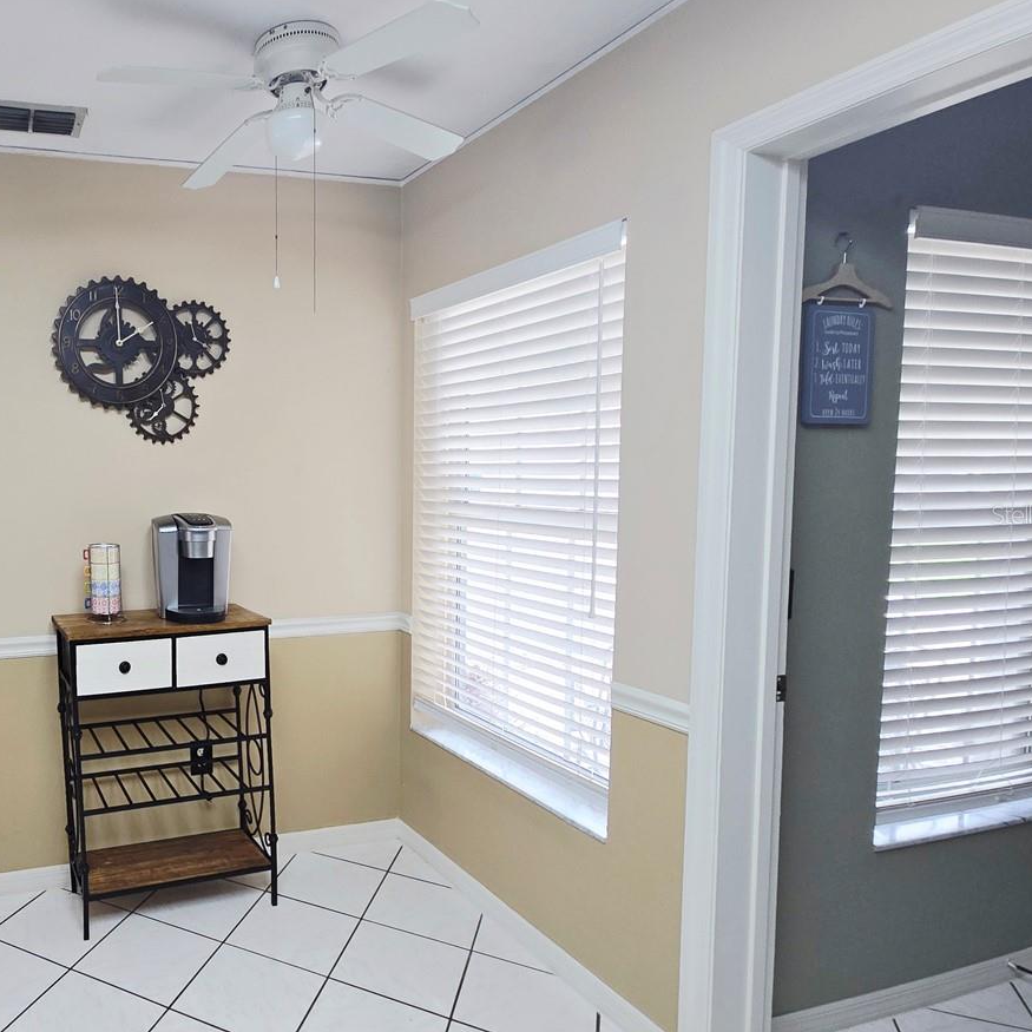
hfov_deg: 63.6
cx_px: 159
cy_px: 514
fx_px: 708
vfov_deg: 72.1
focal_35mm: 21
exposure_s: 1/60.2
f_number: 2.2
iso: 64
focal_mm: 2.2
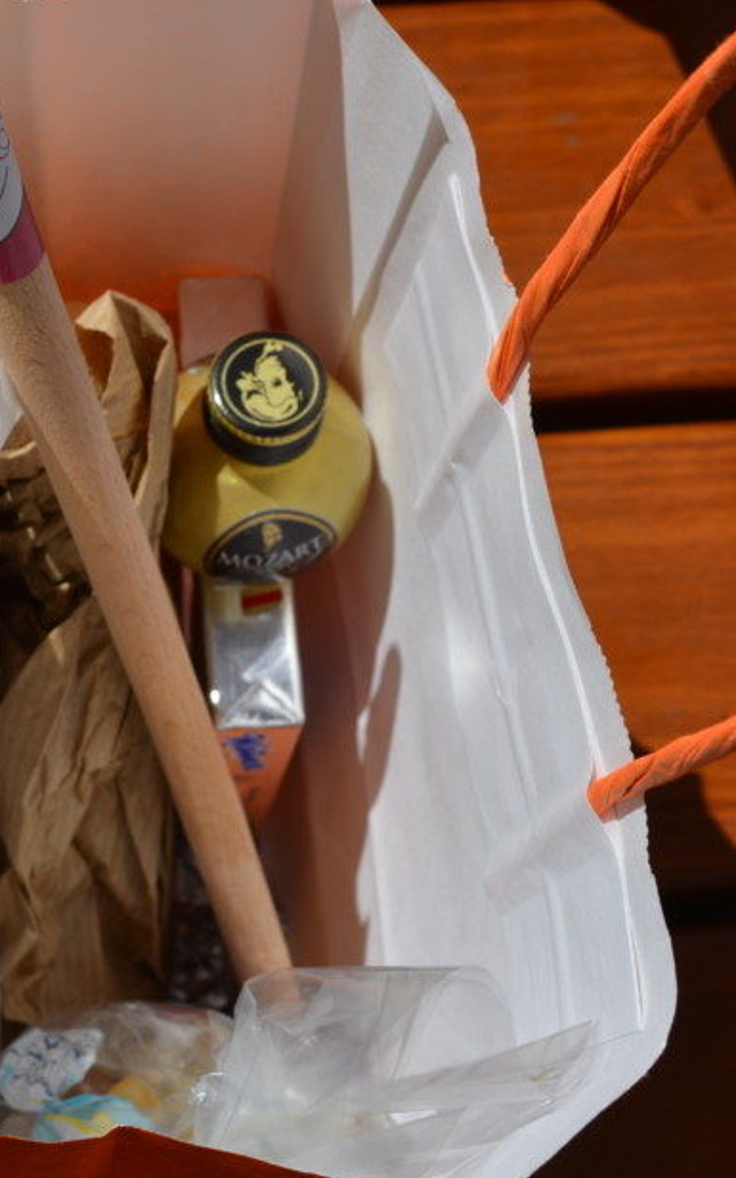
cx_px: 67
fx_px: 1958
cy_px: 628
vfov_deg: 33.5
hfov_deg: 20.8
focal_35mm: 61
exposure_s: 1/320
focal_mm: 24
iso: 100
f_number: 9
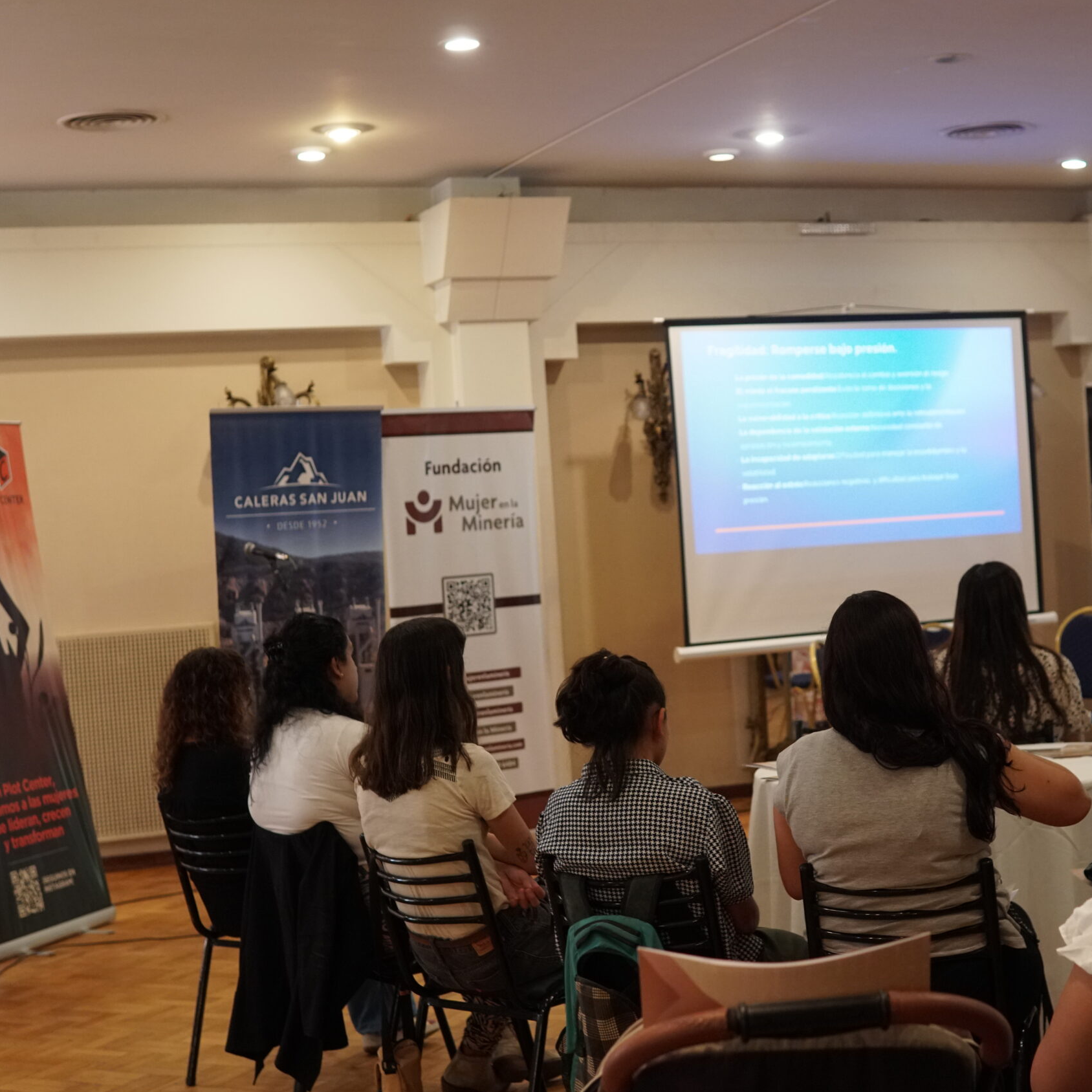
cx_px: 692
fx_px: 2070
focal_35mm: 58
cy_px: 550
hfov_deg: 29.4
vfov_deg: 29.6
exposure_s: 1/160
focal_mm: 30
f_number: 2.8
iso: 1600
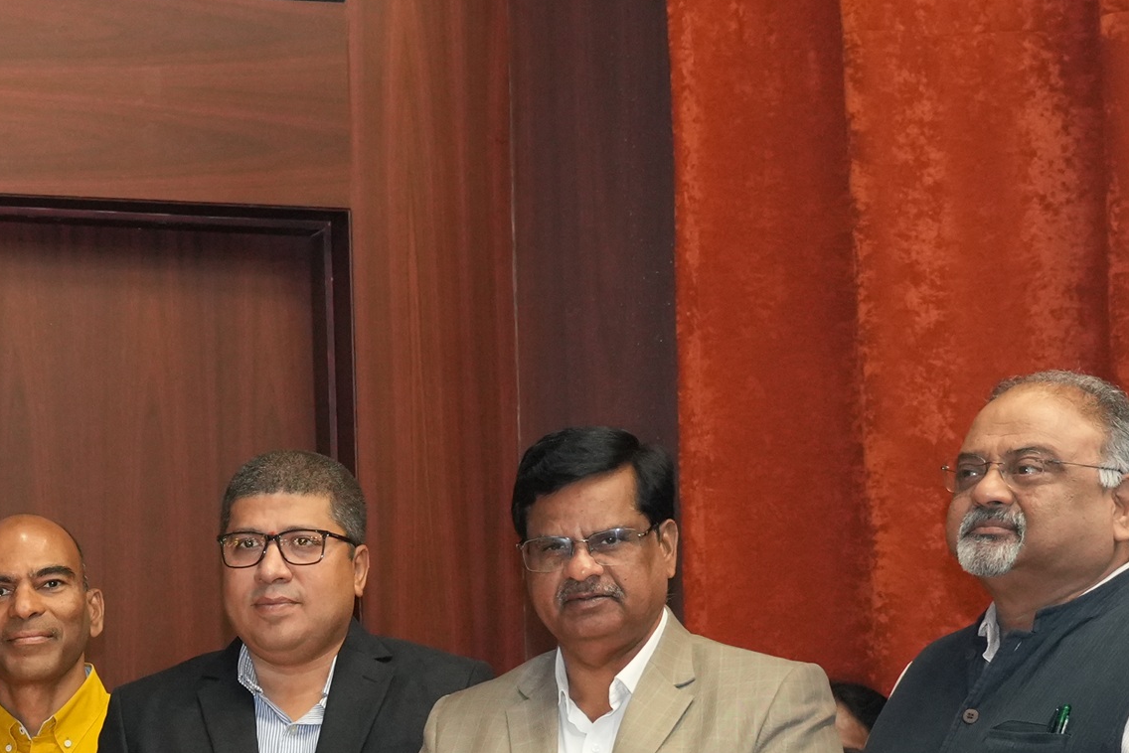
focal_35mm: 138
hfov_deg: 14.2
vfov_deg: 9.8
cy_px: 891
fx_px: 4342
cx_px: -386
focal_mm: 33.1
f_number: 3.5
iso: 2000
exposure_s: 1/125
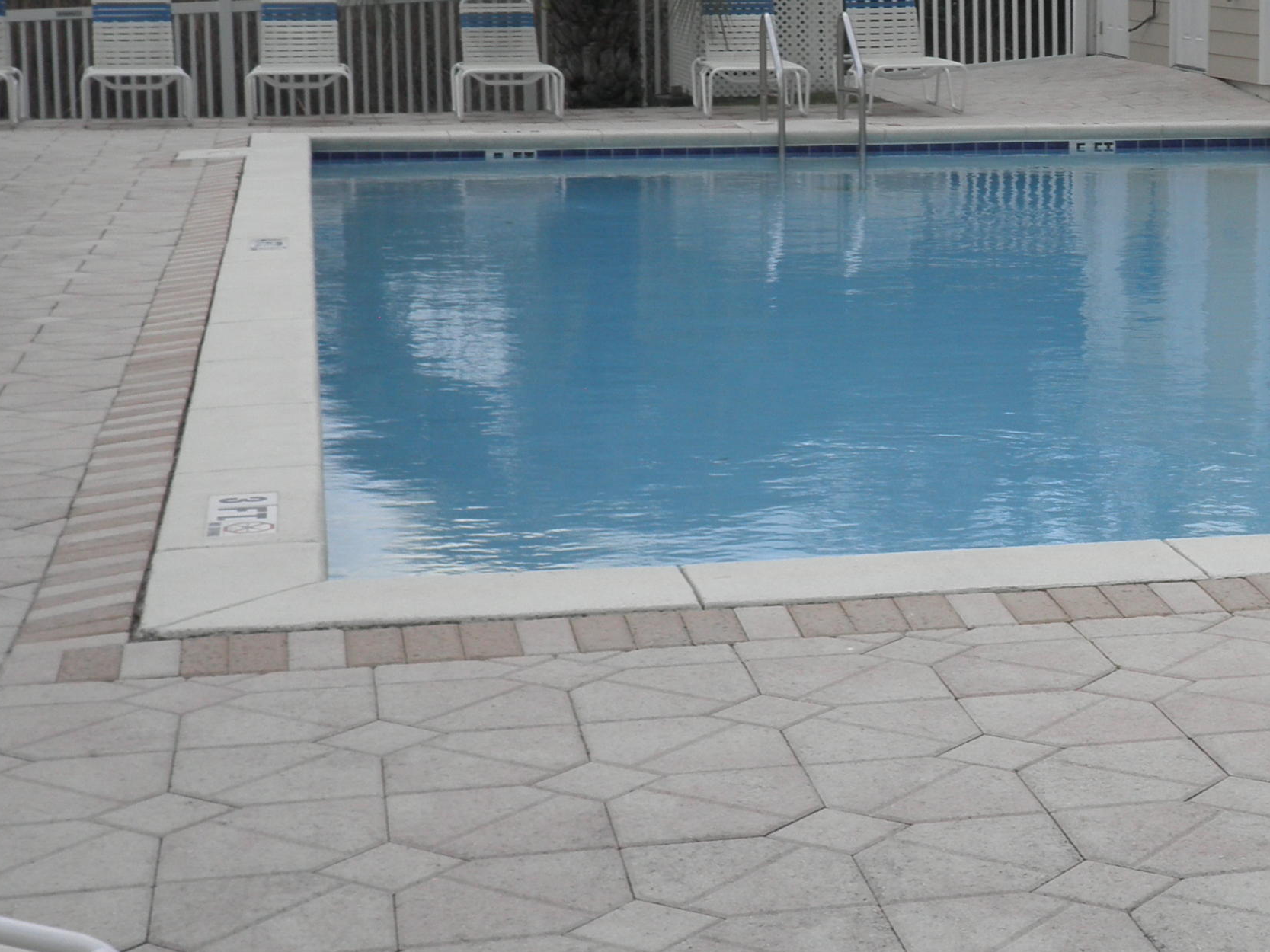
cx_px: 1085
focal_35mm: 81
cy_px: 333
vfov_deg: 18.2
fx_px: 2972
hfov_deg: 23.6
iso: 64
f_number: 4.4
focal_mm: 8.2
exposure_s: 1/80
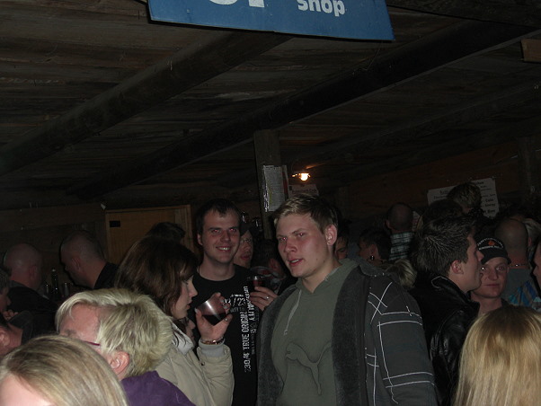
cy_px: 203
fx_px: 891
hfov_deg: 33.8
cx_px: 270
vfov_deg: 25.7
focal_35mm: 57
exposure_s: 1/60
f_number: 3.6
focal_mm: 11.8
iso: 200
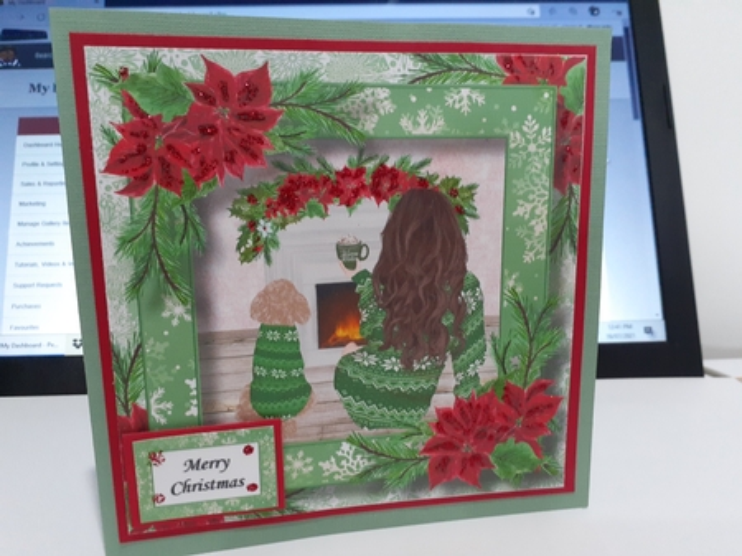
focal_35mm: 27
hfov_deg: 65.4
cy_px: 278
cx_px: 371
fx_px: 578
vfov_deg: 51.3
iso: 250
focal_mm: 3.6
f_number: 1.9
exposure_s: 1/50
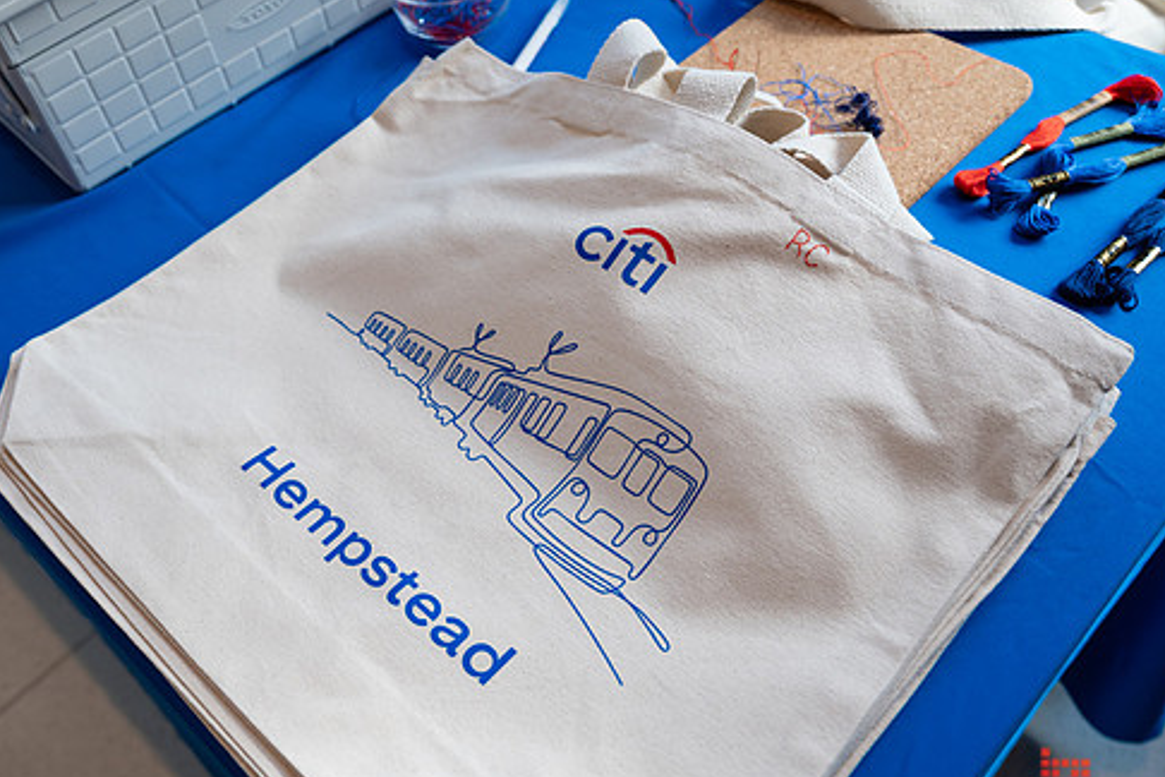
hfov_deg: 55.5
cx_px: 491
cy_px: 426
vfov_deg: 38.8
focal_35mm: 34
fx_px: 1100
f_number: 4
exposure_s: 1/400
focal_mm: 27
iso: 400
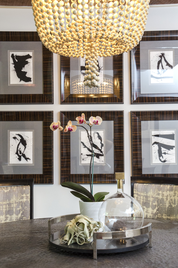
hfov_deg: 29.7
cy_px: 134
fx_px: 335
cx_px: 89
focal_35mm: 45
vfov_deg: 43.7
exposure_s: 1/50
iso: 1250
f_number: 7.1
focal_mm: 30
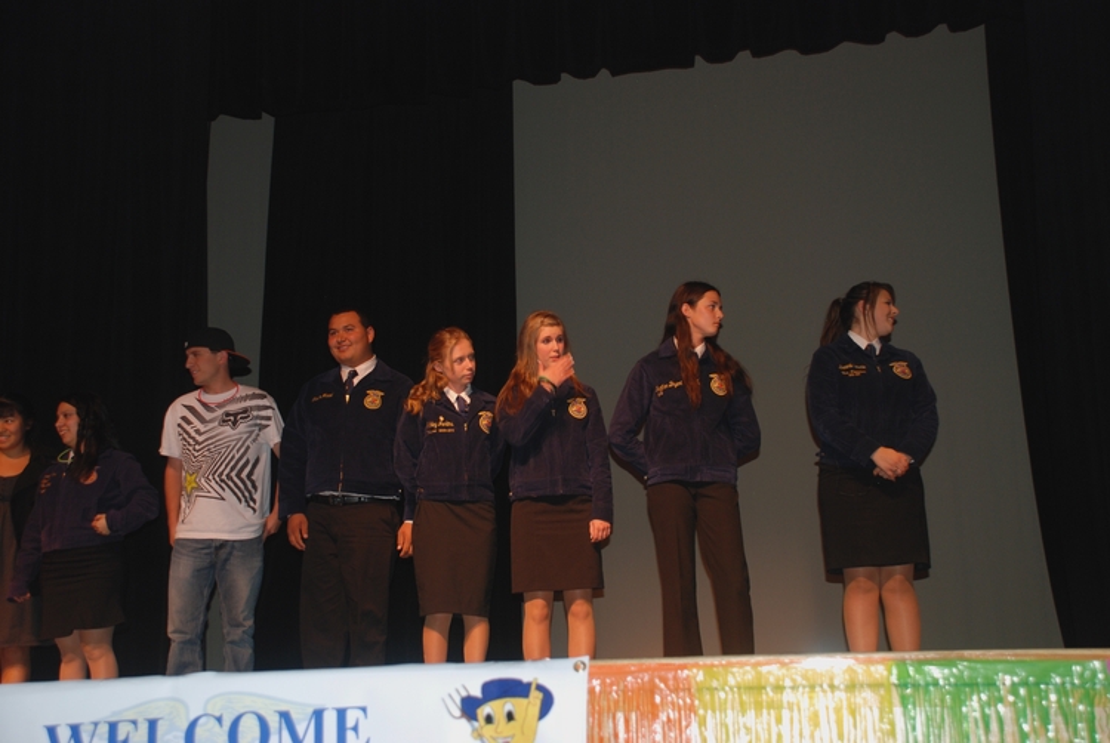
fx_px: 1482
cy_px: 372
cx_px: 555
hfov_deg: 41.1
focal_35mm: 48
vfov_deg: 28.1
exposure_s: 1/60
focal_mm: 32
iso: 250
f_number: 4.2
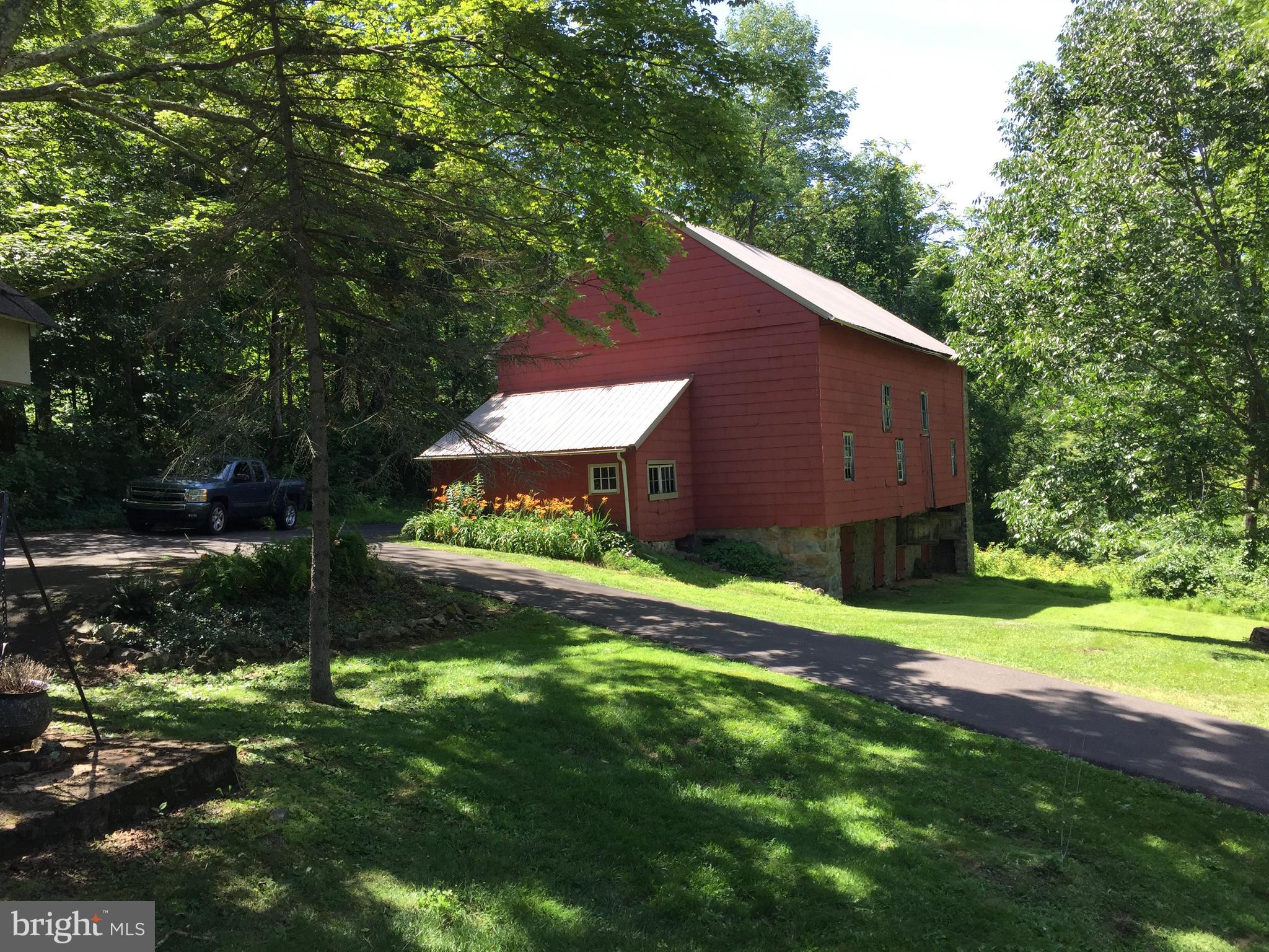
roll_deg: +2.1
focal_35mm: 29
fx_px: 1063
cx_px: 634
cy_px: 476
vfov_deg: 48.2
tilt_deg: +0.4
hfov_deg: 61.7
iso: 32
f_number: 2.2
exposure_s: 1/388
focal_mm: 4.15
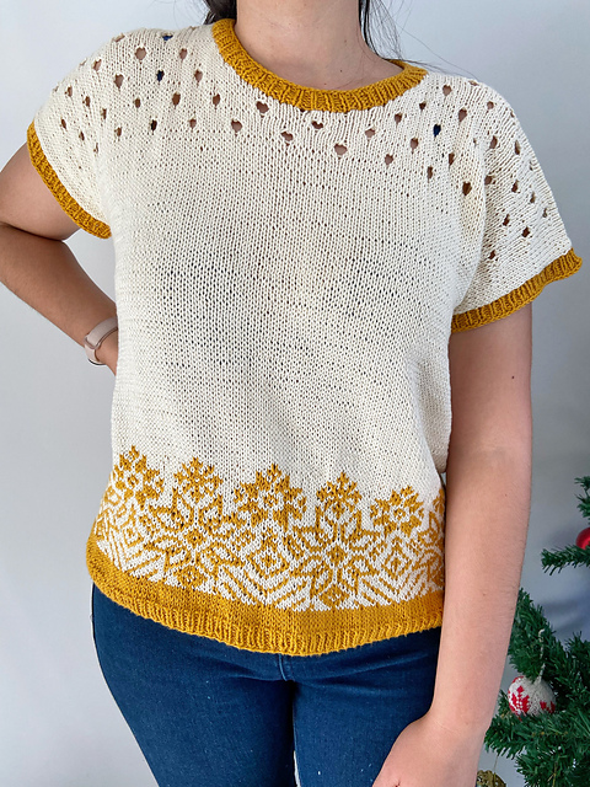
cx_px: 295
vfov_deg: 67.3
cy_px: 394
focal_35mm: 26
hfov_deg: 53.1
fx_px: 591
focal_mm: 4.25
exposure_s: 1/100
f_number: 1.8
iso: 64
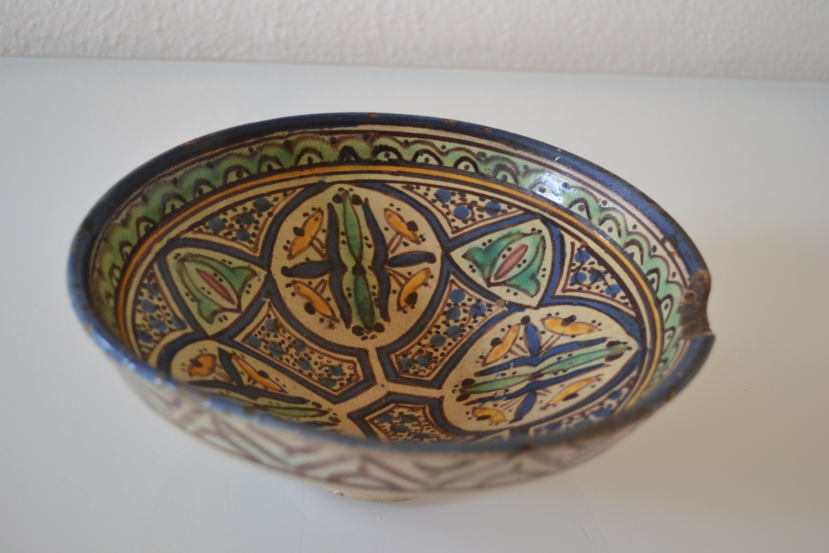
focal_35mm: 39
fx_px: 898
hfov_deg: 49.6
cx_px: 414
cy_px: 276
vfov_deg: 34.2
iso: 400
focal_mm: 26
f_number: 4.2
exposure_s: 1/40
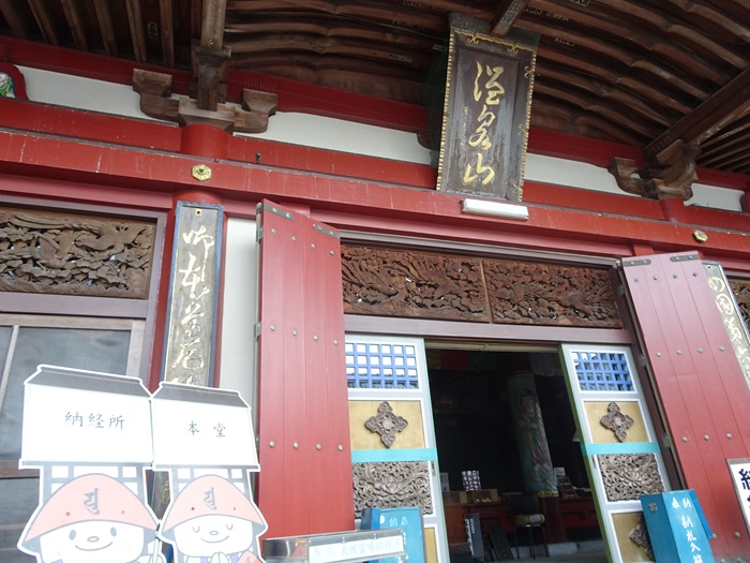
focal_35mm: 24
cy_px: 282
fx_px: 520
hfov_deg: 71.6
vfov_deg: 56.8
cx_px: 375
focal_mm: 4.1
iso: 200
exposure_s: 1/60
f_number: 3.5
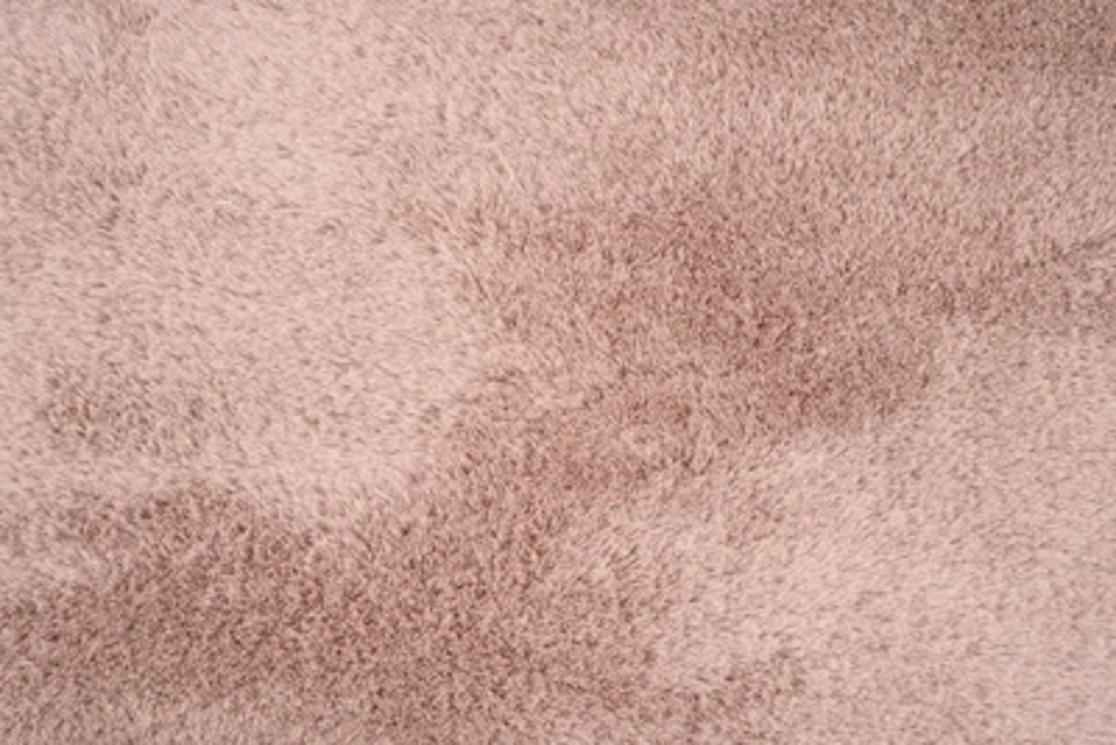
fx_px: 1550
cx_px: 558
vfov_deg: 27.0
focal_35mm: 50
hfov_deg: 39.6
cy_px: 372
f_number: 4
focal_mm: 50
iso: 100
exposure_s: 1/50
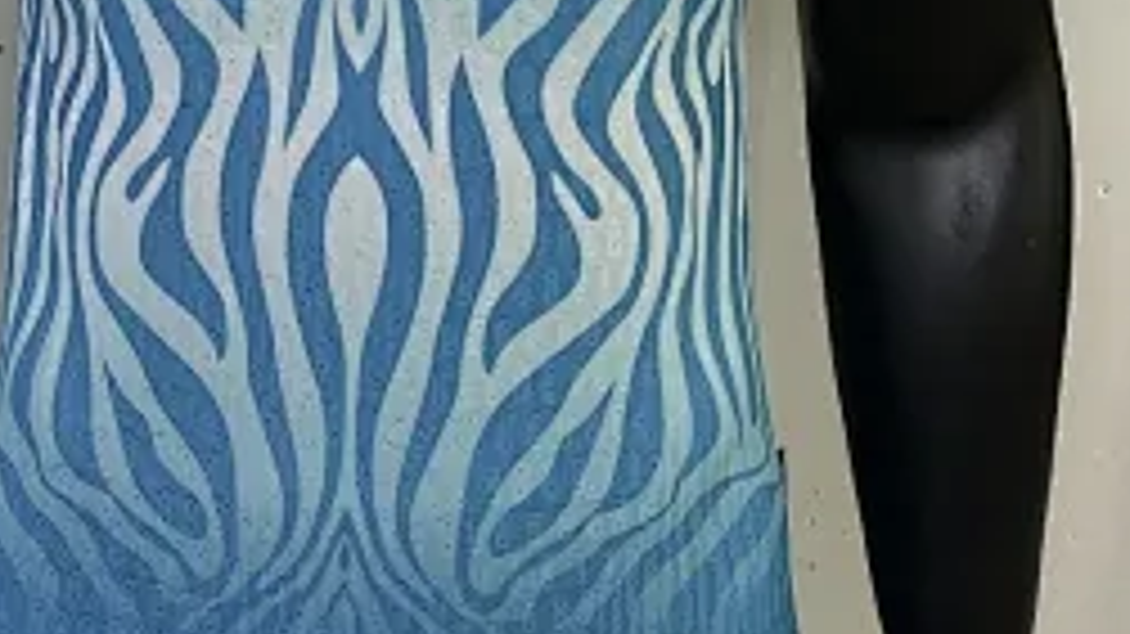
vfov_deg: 21.8
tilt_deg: -11.1
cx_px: 389
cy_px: -63
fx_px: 1558
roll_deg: +0.1
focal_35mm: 52
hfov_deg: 39.5
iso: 250
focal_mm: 6.86
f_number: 1.78
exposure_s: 1/50
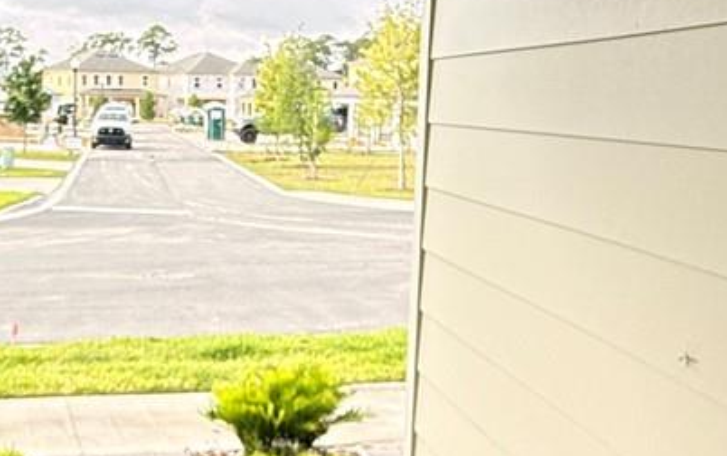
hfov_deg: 33.7
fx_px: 1170
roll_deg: -0.9
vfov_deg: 22.0
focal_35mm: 59
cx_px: 168
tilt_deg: -7.2
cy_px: 248
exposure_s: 1/123
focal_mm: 2.22
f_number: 2.2
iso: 50
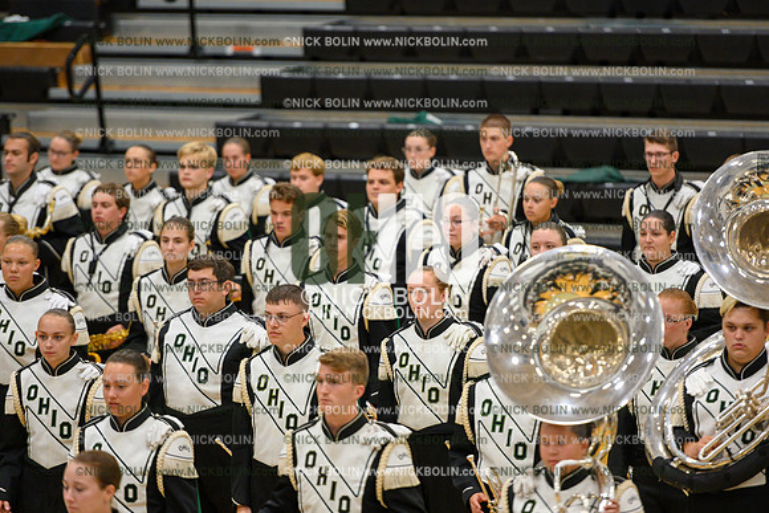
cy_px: 256
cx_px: 384
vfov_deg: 6.9
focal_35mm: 200
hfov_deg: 10.3
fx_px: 4273
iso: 1600
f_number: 2.8
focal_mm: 200
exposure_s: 1/320
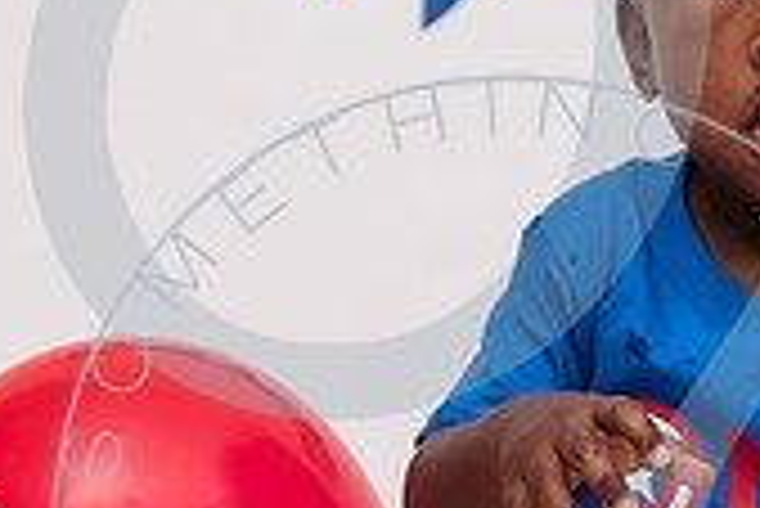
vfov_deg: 6.9
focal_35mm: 199
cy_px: 182
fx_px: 4205
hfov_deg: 10.3
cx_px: 692
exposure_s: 1/160
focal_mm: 38
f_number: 2.8
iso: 100
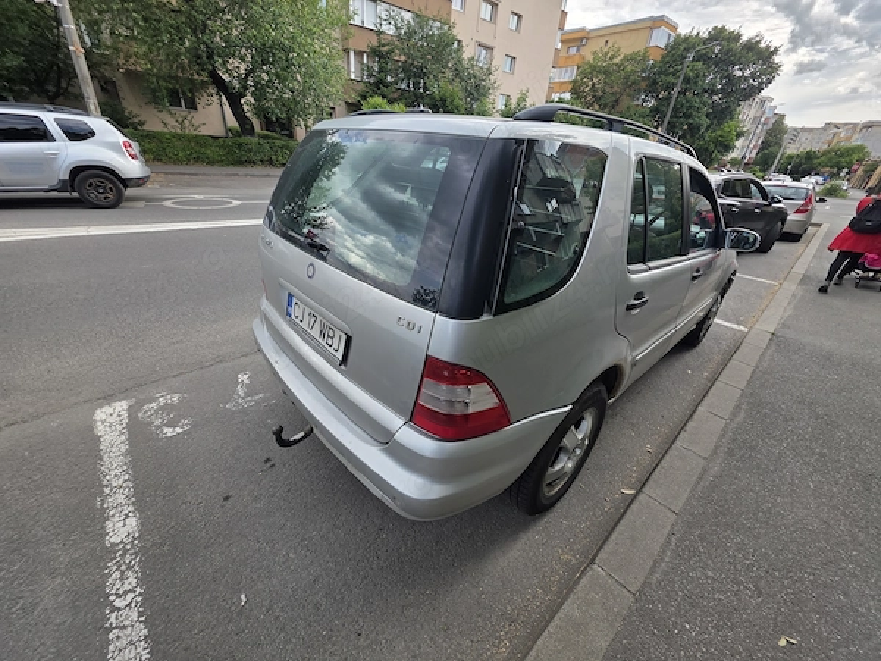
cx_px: 440
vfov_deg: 89.9
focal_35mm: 13
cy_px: 330
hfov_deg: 106.2
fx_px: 331
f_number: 1.9
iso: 40
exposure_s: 1/675
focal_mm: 2.2
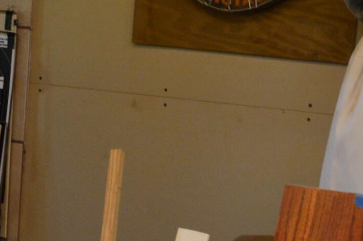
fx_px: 1672
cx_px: -230
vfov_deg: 8.2
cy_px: 195
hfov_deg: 11.7
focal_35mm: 166
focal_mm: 26
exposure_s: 1/40
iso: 400
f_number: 7.1
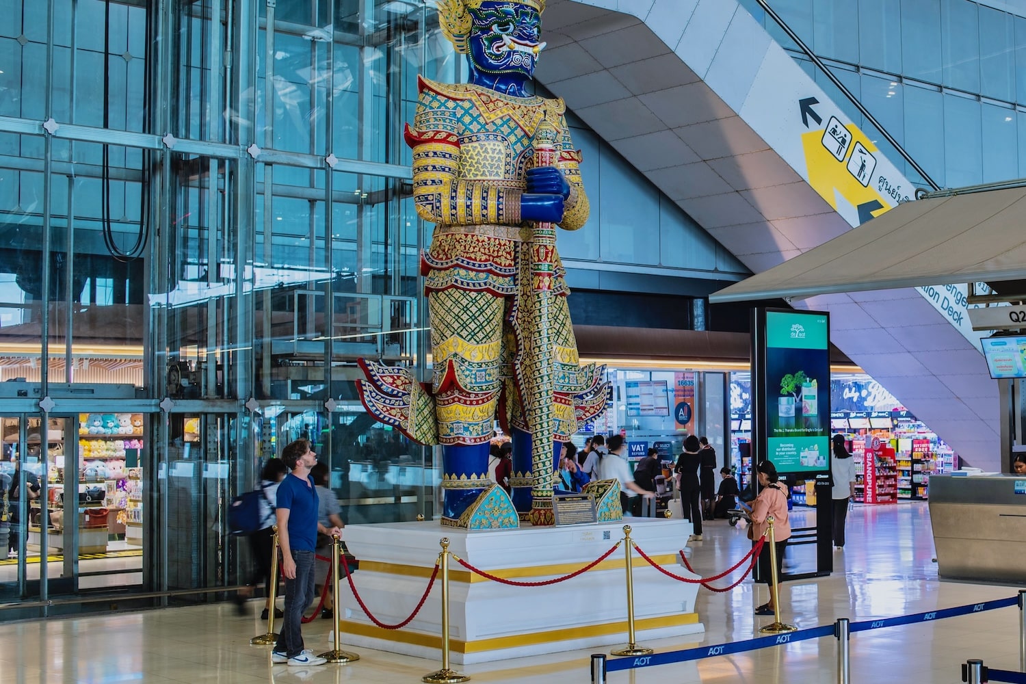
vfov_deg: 37.9
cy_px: 342
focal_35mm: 35
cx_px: 513
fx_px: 997
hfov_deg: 54.4
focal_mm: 35
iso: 100
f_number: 4.5
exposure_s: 1/15
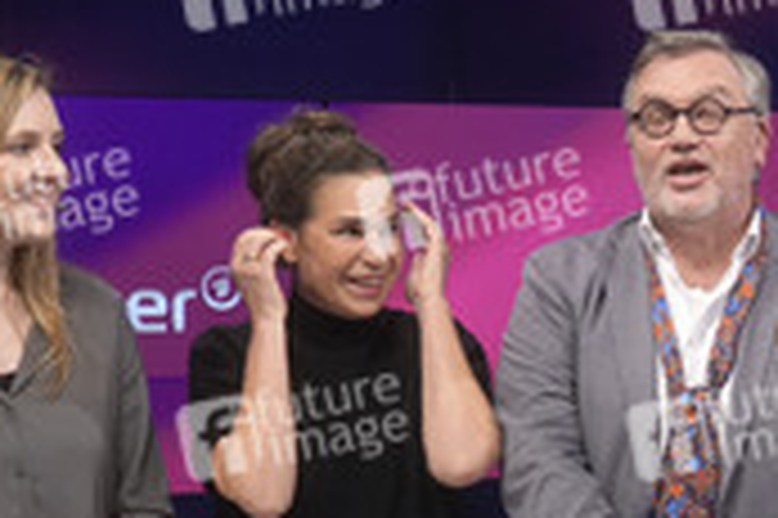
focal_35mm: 117
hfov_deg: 17.1
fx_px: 2526
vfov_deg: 11.5
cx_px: 803
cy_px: 541
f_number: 2.2
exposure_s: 1/320
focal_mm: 30
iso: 640
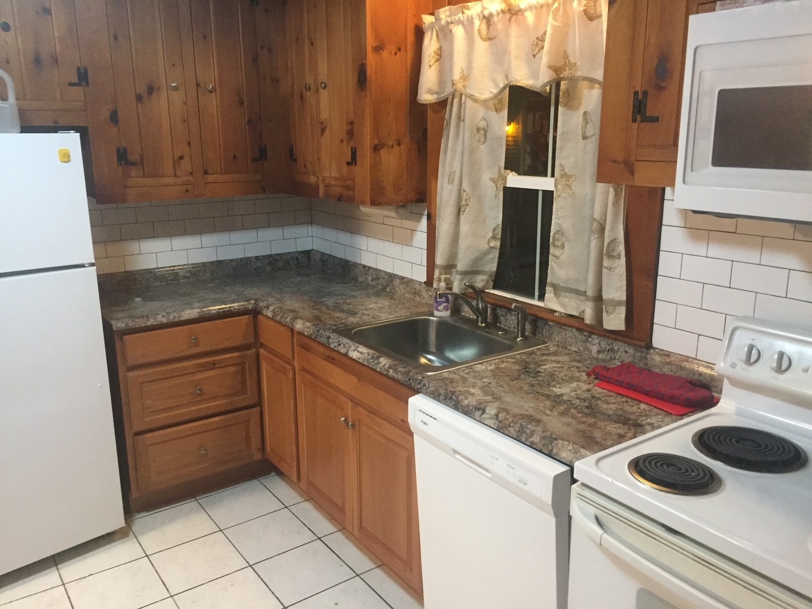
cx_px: 406
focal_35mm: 29
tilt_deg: -15.0
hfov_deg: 61.7
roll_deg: -0.9
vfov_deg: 48.2
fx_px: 680
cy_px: 304
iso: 250
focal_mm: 4.15
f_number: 2.2
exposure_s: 1/15
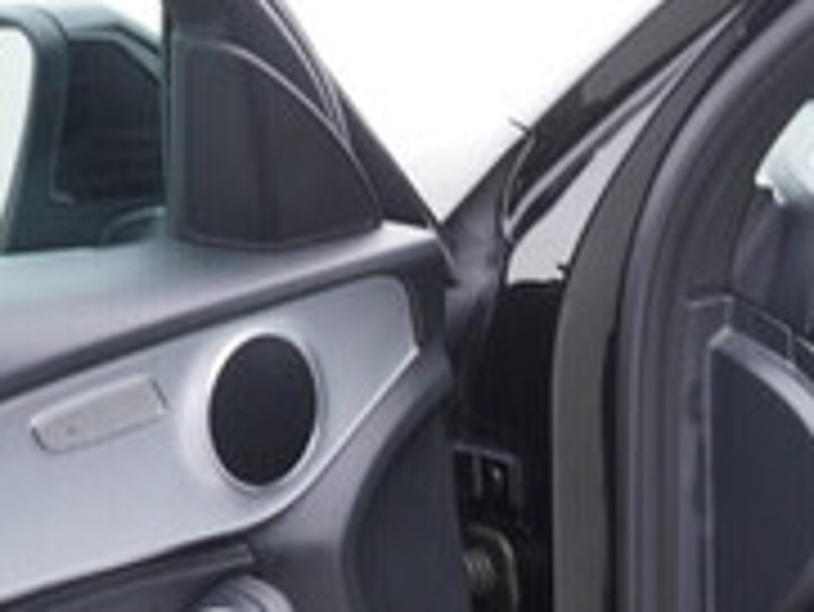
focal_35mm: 105
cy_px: 628
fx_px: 2471
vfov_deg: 13.9
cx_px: 1016
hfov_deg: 17.7
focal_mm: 24
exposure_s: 1/40
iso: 160
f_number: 2.8
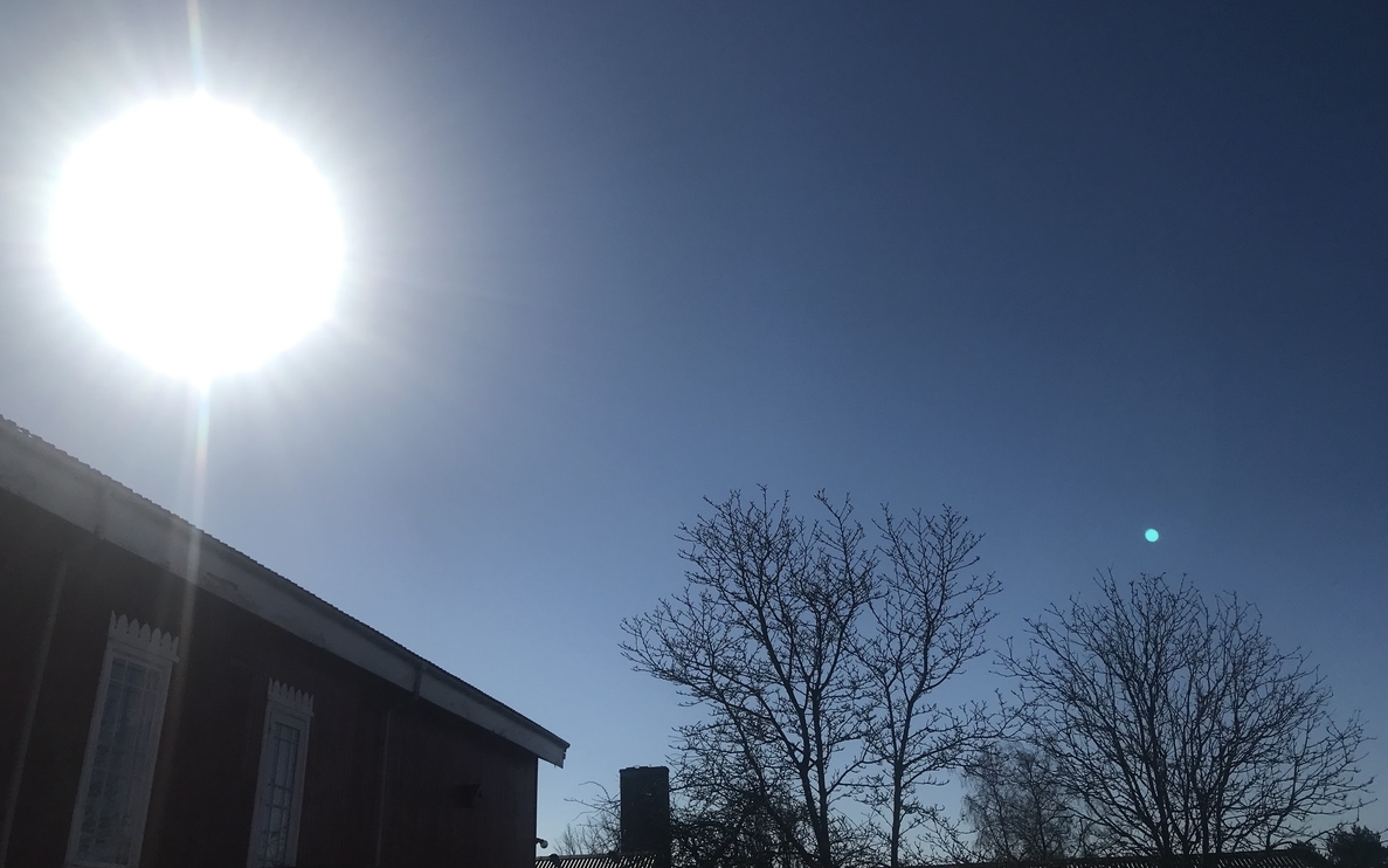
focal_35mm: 30
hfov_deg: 62.9
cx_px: 689
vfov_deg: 41.8
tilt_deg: +27.6
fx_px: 1135
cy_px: 400
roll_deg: +2.4
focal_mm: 3.99
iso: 25
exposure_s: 1/13699
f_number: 1.8
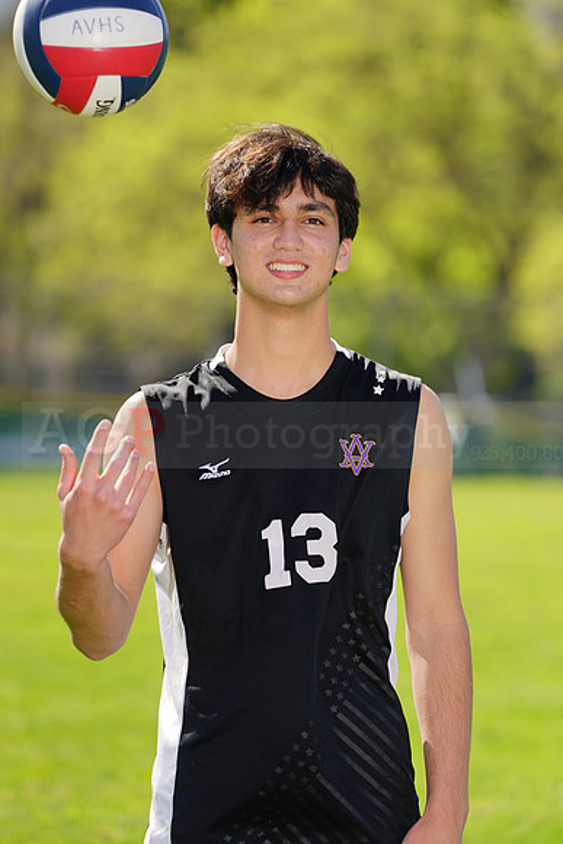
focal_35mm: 303
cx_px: 282
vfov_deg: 6.8
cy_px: 422
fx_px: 7103
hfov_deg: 4.5
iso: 64
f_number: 6.3
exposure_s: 1/200
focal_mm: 303
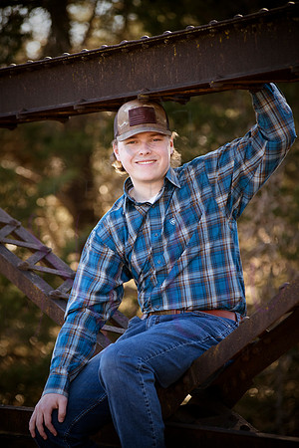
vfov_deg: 13.2
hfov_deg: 8.9
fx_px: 1931
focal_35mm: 155
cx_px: 150
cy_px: 224
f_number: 4.5
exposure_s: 1/800
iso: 800
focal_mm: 155
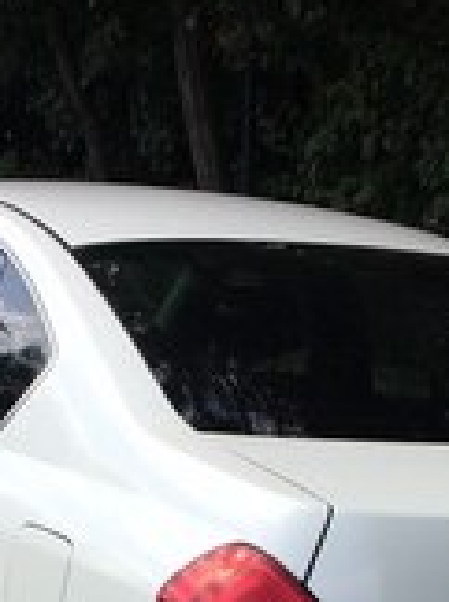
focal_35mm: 89
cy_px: 784
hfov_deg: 16.5
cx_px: 126
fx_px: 1543
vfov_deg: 20.2
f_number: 2.2
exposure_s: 1/954
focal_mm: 4.15
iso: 32
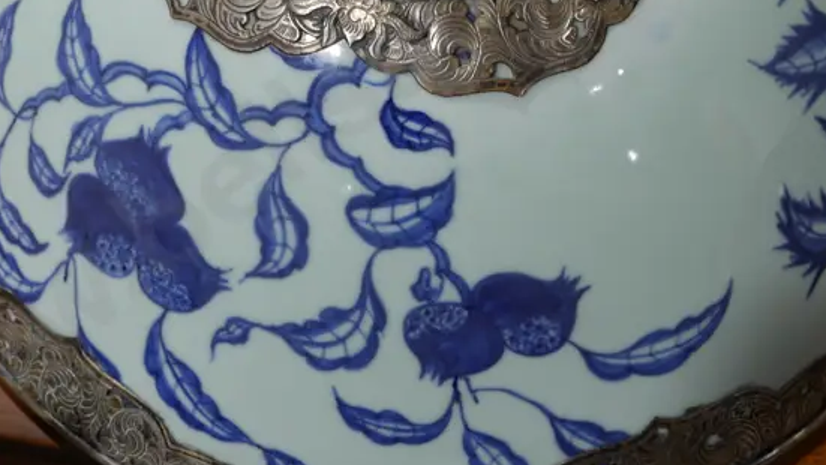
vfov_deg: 15.4
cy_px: 5
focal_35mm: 77
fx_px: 1687
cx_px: 474
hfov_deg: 27.5
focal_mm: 19
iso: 200
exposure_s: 1/60
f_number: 4.1
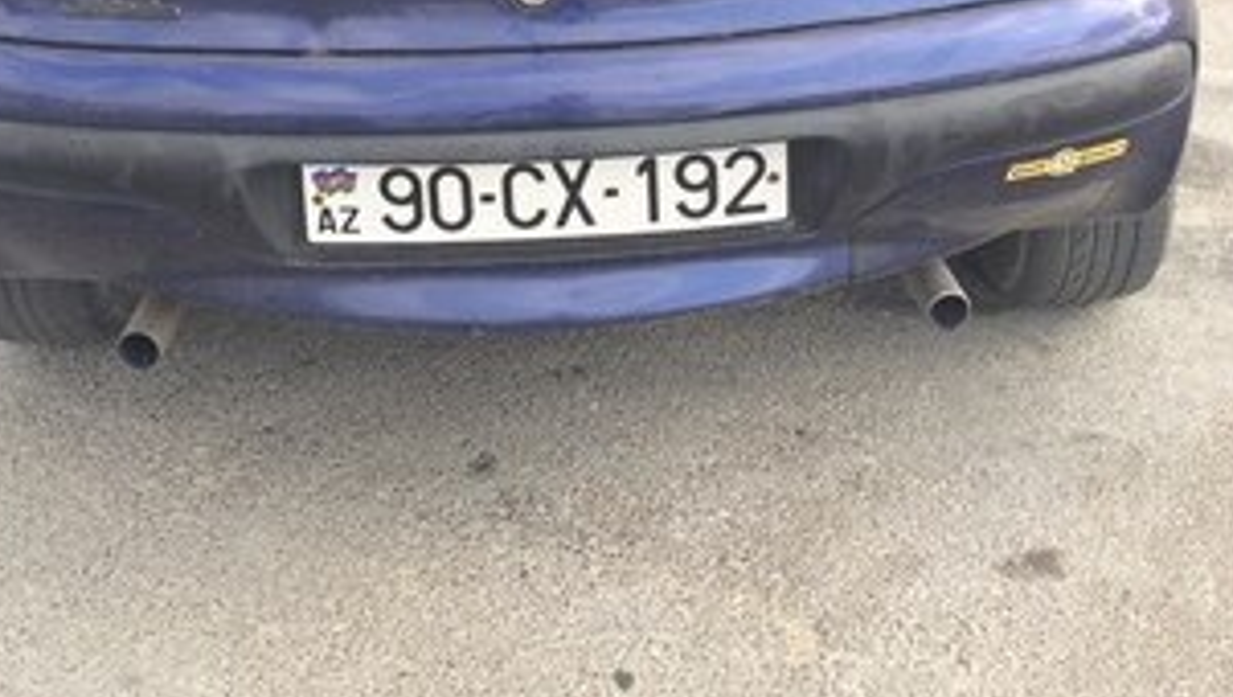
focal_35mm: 52
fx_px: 1702
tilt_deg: -18.0
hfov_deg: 39.8
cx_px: 565
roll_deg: -0.3
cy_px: -254
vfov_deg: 20.7
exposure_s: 1/376
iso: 32
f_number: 2.2
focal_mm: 4.15
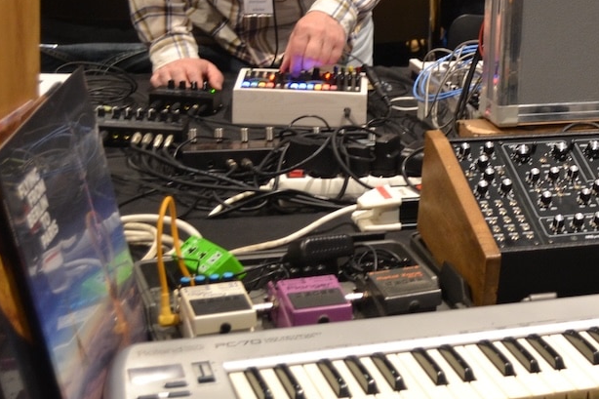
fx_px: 1464
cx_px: 695
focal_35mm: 88
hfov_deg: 21.6
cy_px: 75
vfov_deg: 15.4
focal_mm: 24
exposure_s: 1/15
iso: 720
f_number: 4
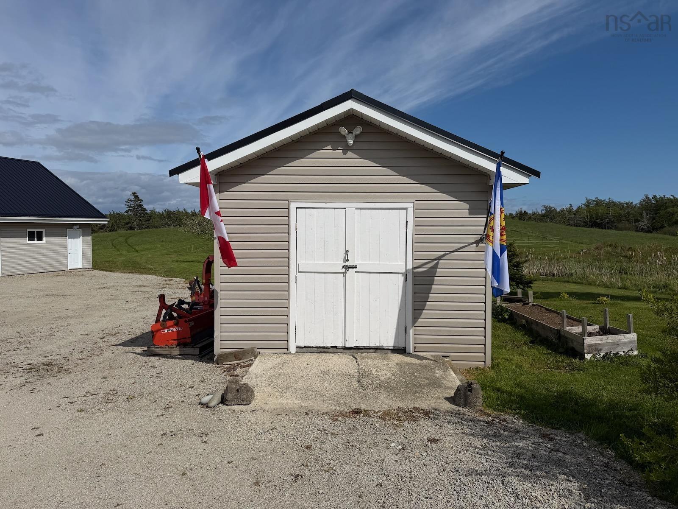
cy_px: 254
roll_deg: -0.2
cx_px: 339
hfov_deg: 71.6
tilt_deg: -3.1
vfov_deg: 56.8
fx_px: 470
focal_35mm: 24
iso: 80
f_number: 1.78
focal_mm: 6.76
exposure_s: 1/11905
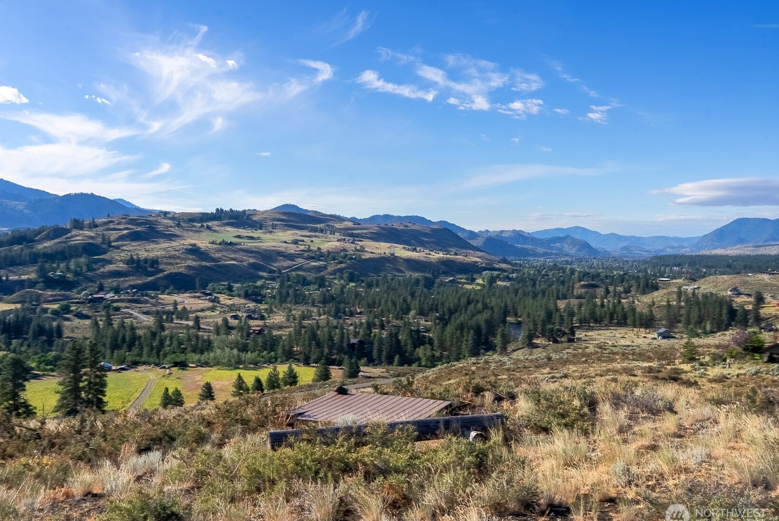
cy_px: 265
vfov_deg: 39.3
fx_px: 728
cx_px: 379
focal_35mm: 34
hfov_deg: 56.3
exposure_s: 1/8000
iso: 100
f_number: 10
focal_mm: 32.6
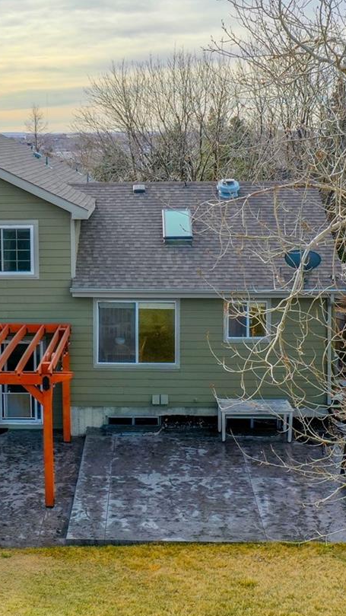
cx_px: 39
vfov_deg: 35.8
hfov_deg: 20.3
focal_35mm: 58
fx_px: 946
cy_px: 392
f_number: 5
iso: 100
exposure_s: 1/200
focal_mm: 10.26
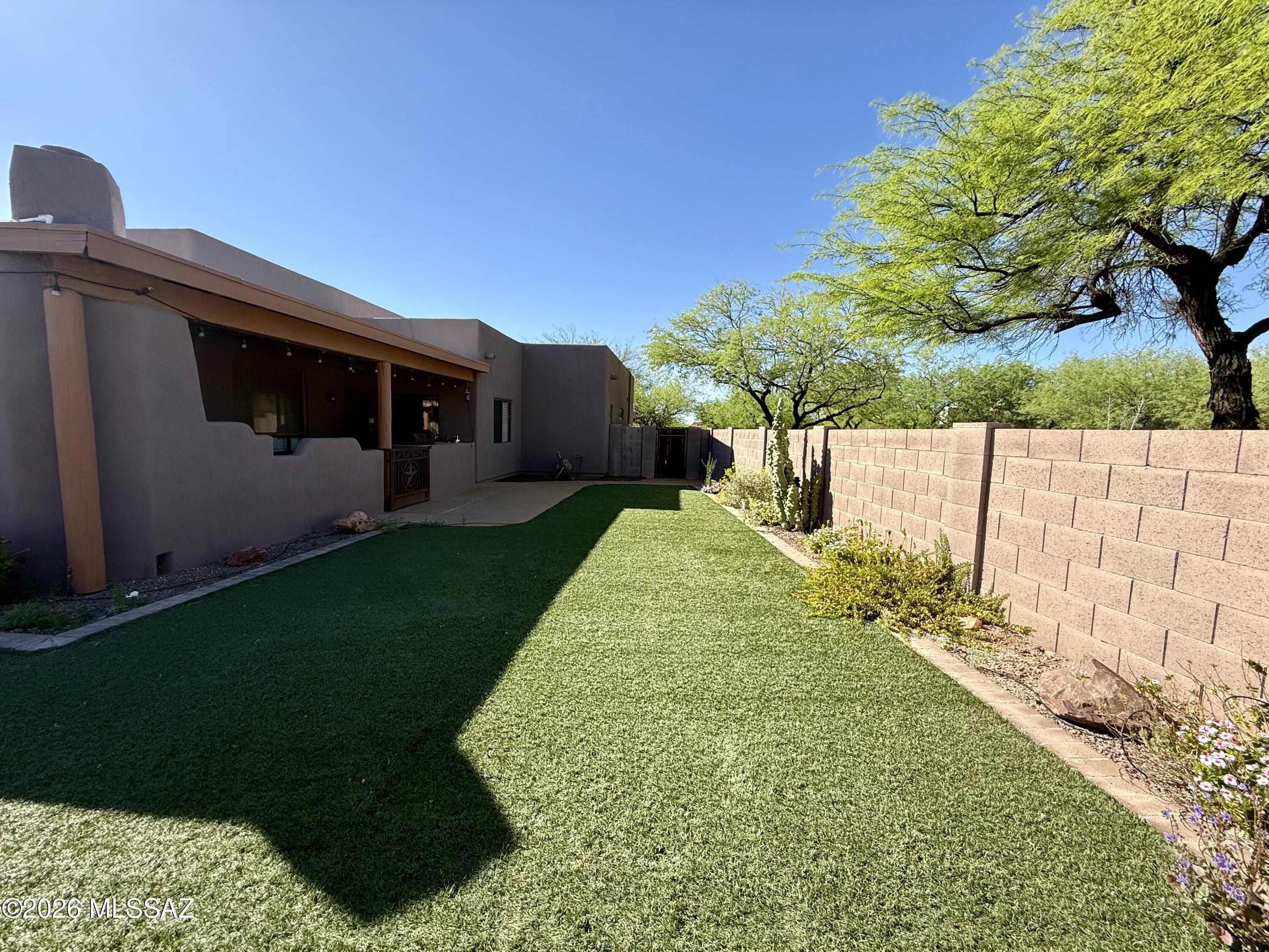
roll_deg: -1.8
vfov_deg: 85.7
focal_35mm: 14
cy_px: 476
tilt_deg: -5.0
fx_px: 513
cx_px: 634
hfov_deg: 102.1
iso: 50
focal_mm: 2.22
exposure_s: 1/970
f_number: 2.2
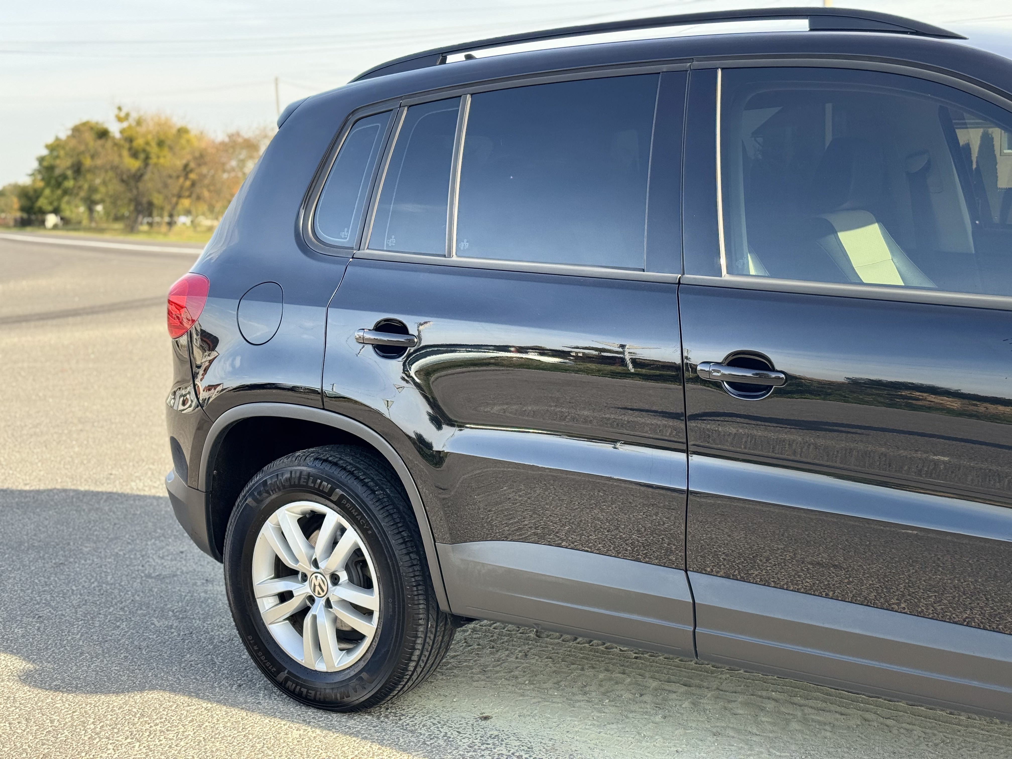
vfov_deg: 30.3
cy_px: 380
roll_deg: +0.9
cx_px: 506
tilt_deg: -7.2
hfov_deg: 39.7
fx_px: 1403
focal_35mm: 48
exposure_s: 1/747
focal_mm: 6.76
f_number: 1.78
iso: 64
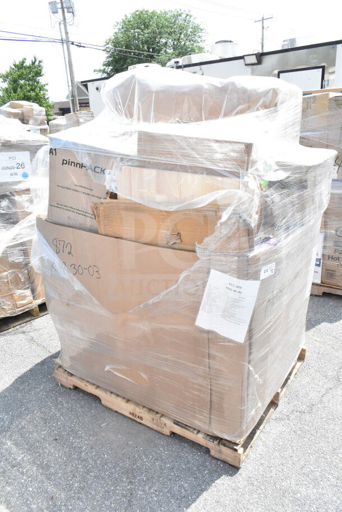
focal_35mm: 27
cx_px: 171
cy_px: 256
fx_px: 384
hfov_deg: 48.0
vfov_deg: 67.4
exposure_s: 1/640
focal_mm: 18
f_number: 13
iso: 1600
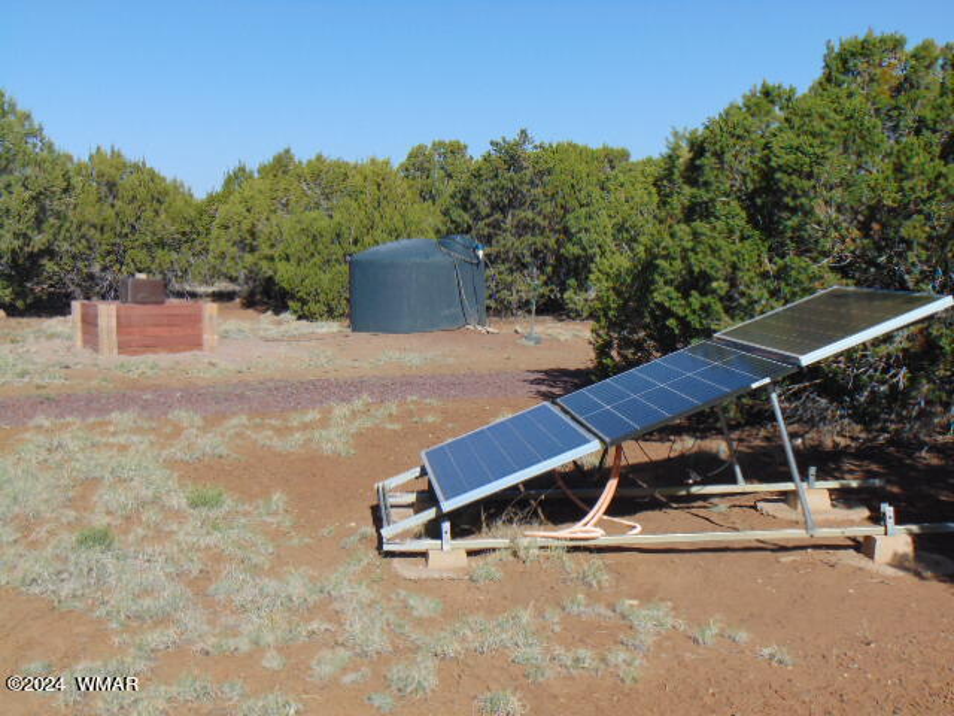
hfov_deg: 38.2
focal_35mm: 50
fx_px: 1378
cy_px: 358
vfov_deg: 29.1
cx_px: 477
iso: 80
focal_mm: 9
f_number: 9
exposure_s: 1/200
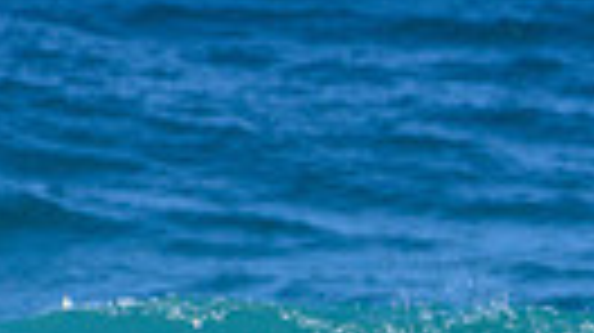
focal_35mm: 3457
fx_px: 54405
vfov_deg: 0.4
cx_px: 788
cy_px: 443
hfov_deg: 0.6
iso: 320
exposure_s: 1/2000
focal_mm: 500
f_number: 5.6
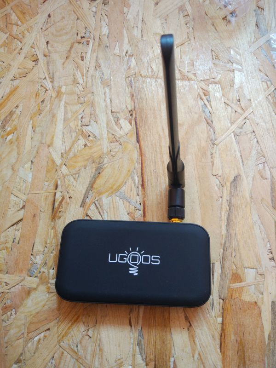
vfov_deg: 63.4
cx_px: 138
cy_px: 184
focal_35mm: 28
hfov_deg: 49.7
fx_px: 298
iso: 300
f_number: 2
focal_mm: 4.26
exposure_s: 1/33
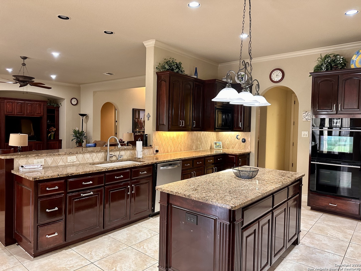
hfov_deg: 71.6
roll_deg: -1.2
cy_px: 136
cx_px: 180
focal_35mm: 24
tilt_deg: -2.7
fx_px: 250
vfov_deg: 56.8
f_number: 1.78
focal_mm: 6.86
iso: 250
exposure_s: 1/60
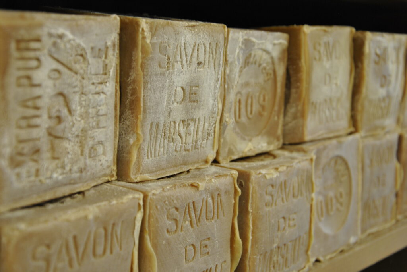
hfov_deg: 31.9
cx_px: 204
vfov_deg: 21.6
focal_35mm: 63
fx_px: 713
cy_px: 136
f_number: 5.6
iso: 400
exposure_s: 1/20
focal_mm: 42
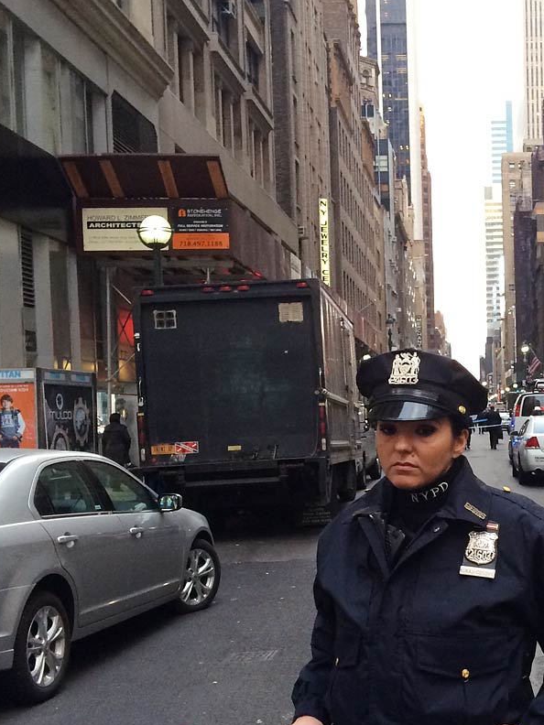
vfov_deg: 36.0
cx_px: 469
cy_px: 448
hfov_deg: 26.8
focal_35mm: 53
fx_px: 1111
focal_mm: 4.12
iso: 64
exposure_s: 1/30
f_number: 2.2
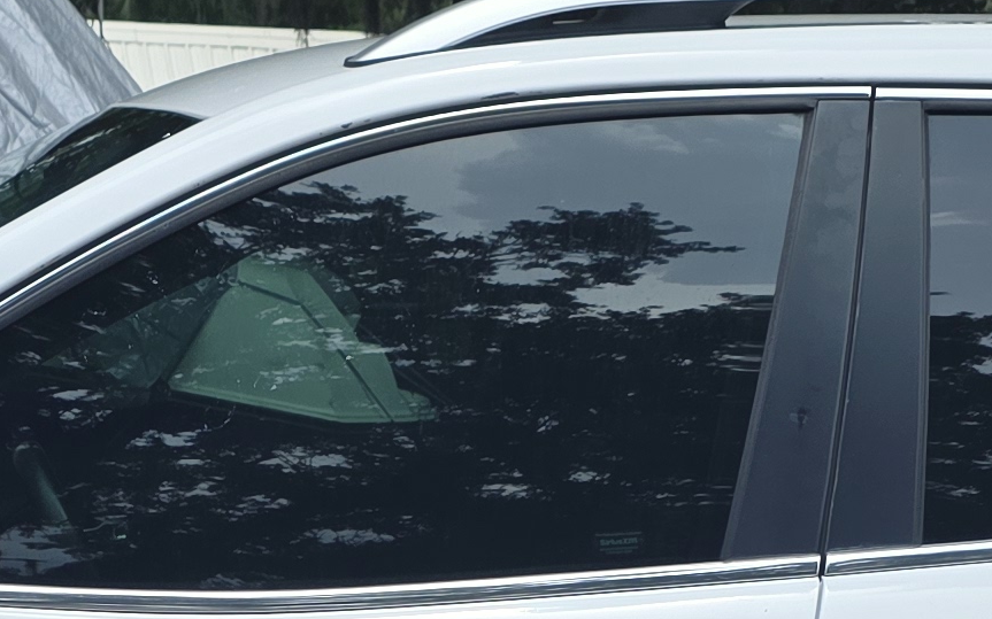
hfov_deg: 18.4
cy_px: 1085
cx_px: 366
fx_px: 3054
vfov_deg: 10.9
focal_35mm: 113
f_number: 1.7
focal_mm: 6.3
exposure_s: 1/3126
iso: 80
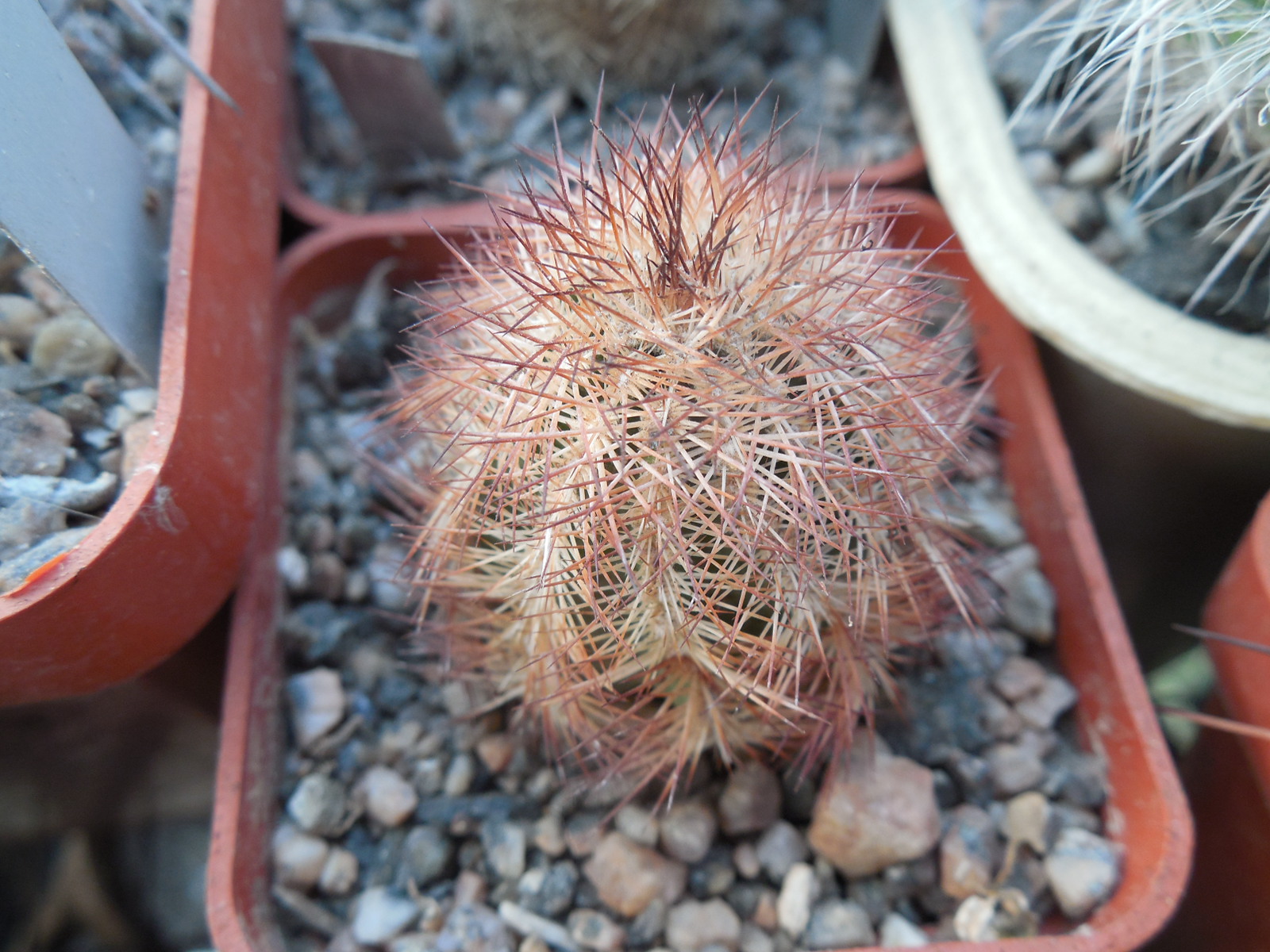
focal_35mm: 31
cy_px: 476
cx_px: 635
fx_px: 1137
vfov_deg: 45.4
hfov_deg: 58.4
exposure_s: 1/30
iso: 140
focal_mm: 5.6
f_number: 3.6
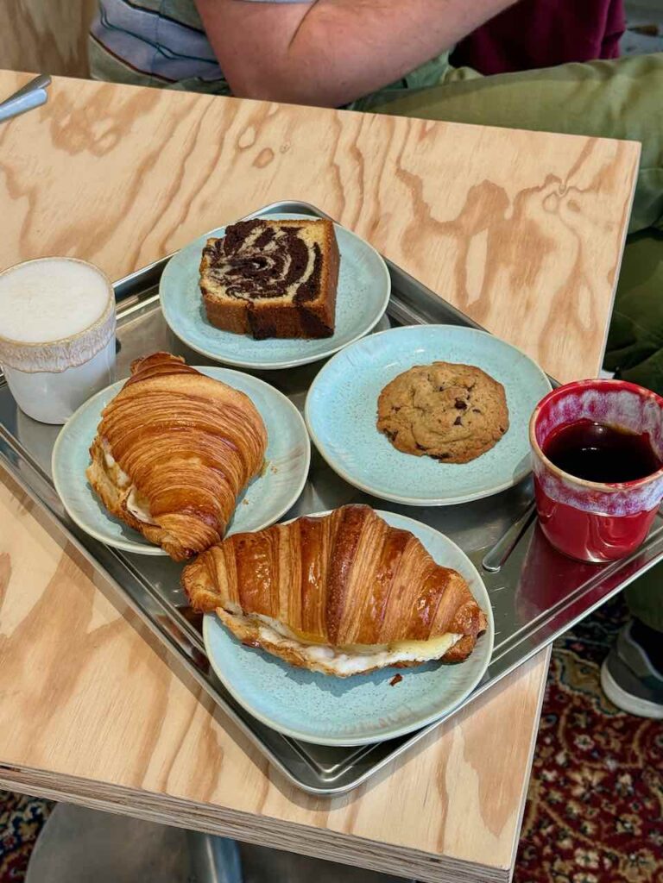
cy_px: 442
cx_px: 332
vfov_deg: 39.7
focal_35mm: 48
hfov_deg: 30.3
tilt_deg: -45.6
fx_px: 1226
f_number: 1.78
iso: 64
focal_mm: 6.76
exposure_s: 1/100
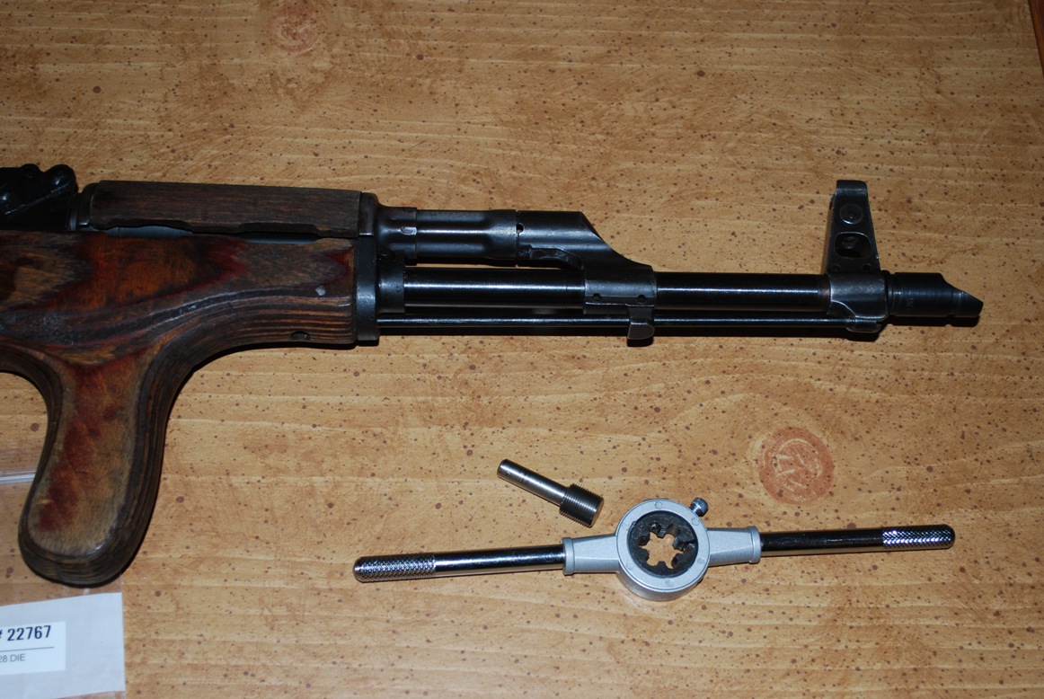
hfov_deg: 37.8
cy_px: 350
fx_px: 1524
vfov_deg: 25.8
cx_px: 522
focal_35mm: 52
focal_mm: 35
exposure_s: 1/60
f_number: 5.3
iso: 200
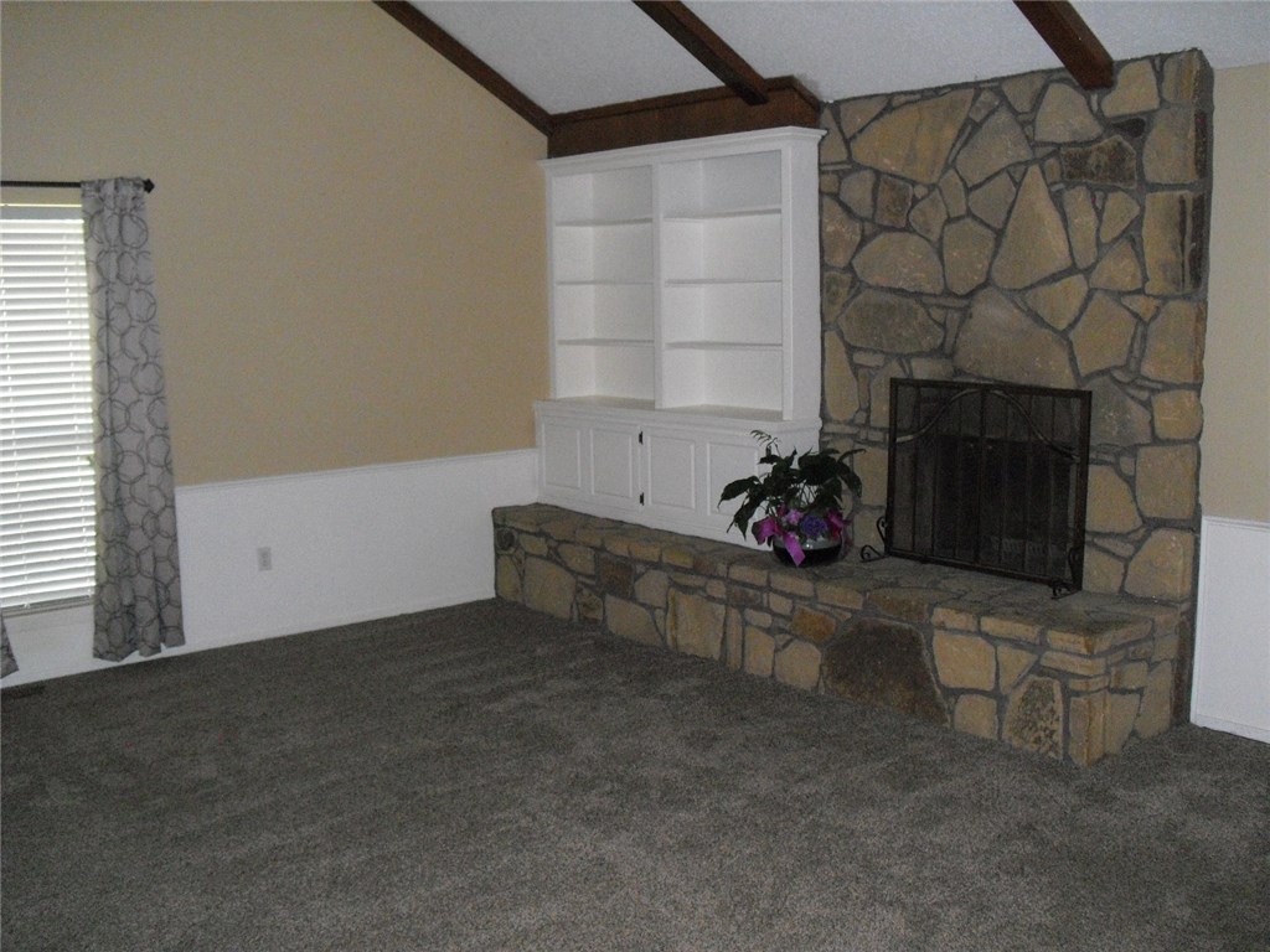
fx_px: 1321
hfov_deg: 51.4
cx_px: 635
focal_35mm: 36
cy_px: 476
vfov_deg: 39.7
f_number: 3.1
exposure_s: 1/60
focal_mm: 6.3
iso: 800
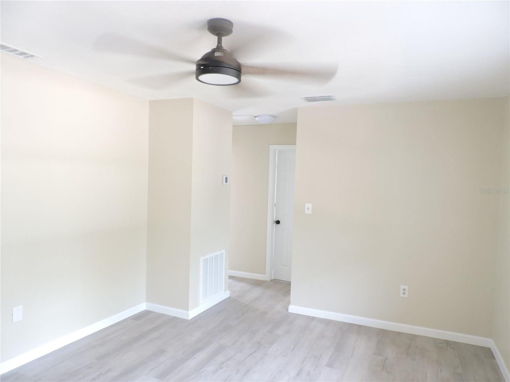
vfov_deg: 56.8
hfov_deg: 71.6
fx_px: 354
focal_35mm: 24
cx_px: 255
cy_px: 191
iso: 360
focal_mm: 4.3
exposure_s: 1/30
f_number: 3
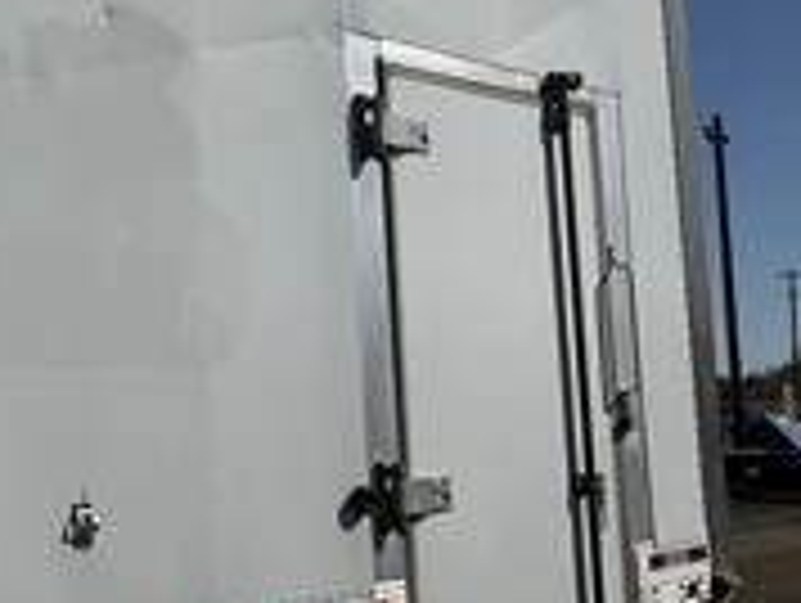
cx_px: 9
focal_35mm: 65
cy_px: 171
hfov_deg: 28.1
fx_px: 1506
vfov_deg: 22.5
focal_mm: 3
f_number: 1.8
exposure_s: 1/5814
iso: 25
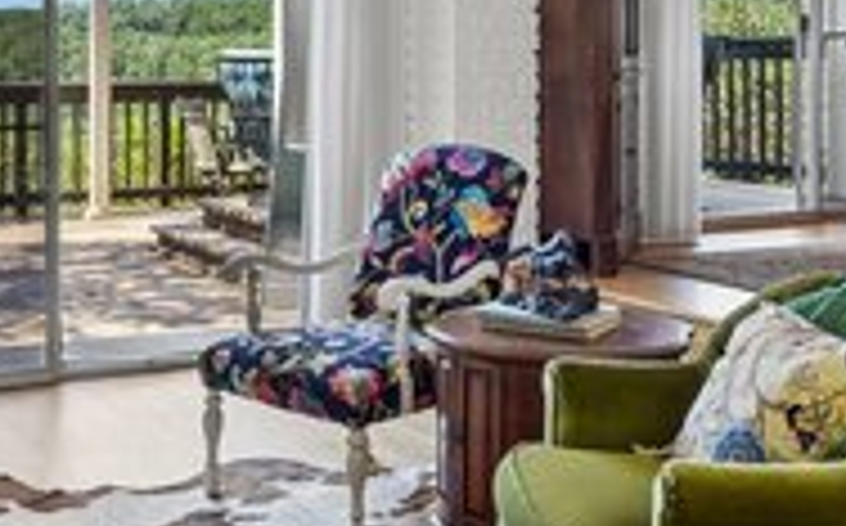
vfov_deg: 21.5
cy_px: 70
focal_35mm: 59
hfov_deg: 34.5
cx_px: 333
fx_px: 1359
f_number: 8
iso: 560
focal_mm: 17
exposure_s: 1/15
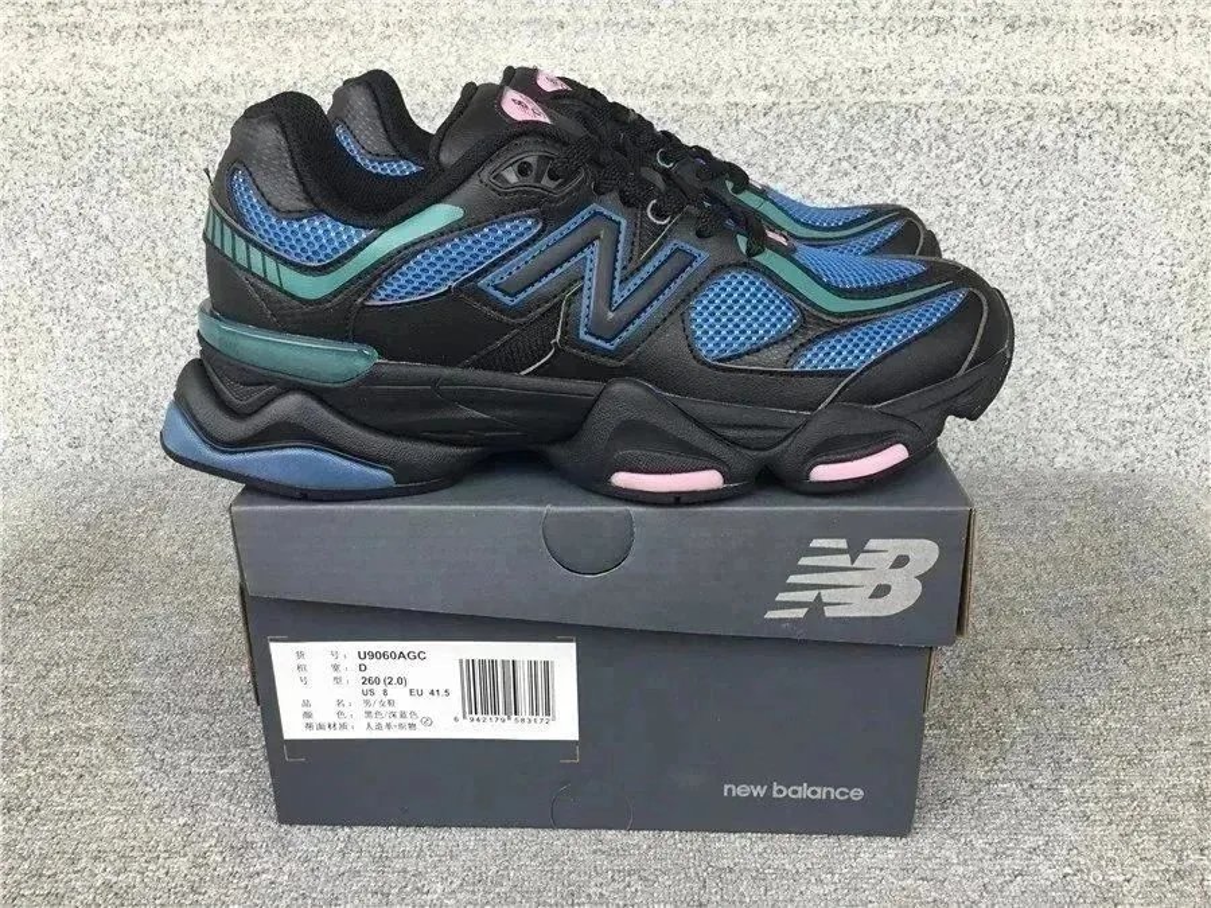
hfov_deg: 58.4
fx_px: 1084
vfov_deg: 45.4
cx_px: 606
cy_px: 454
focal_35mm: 31
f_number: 2.4
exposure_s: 1/100
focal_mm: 3.3
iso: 25
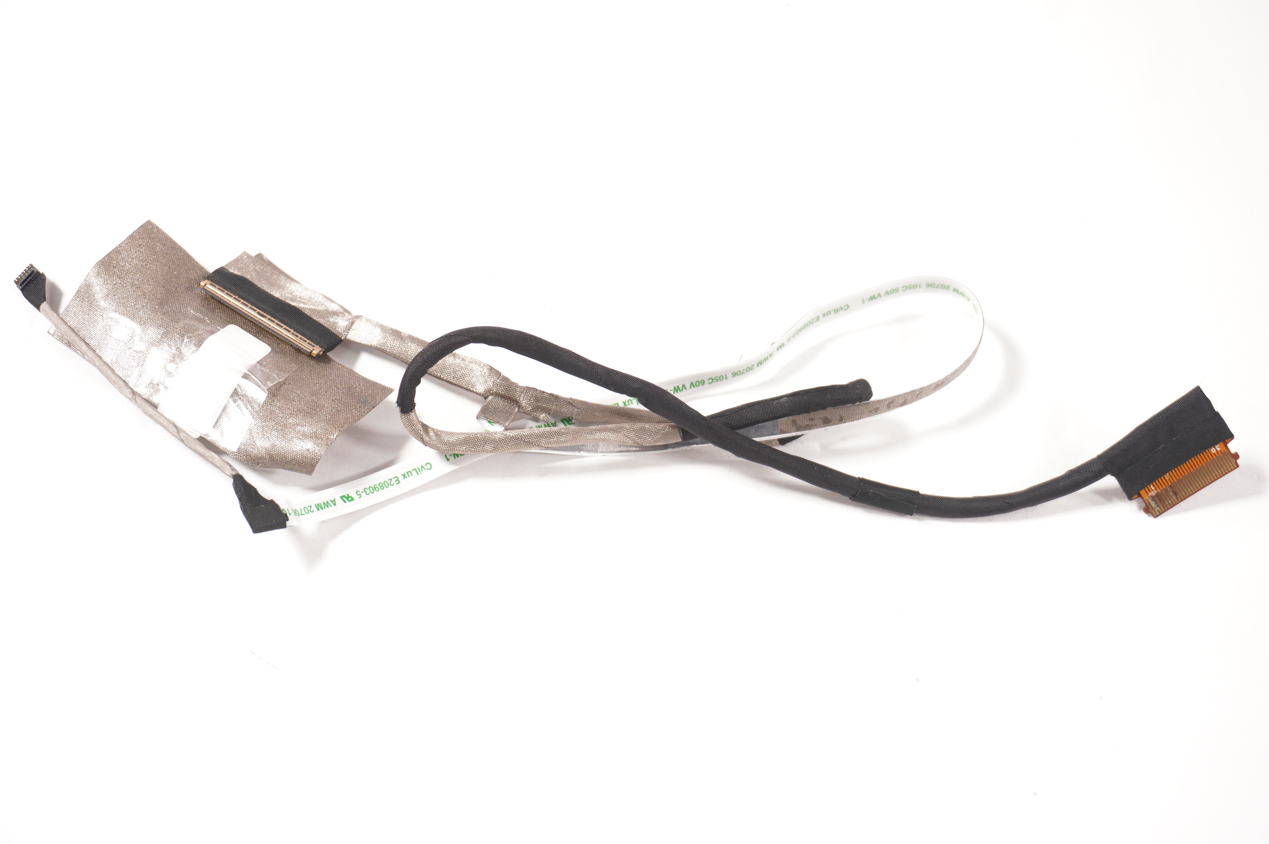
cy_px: 422
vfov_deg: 23.7
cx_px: 634
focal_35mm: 57
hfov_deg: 35.1
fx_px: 2007
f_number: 5.6
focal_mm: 38
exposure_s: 1/80
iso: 640
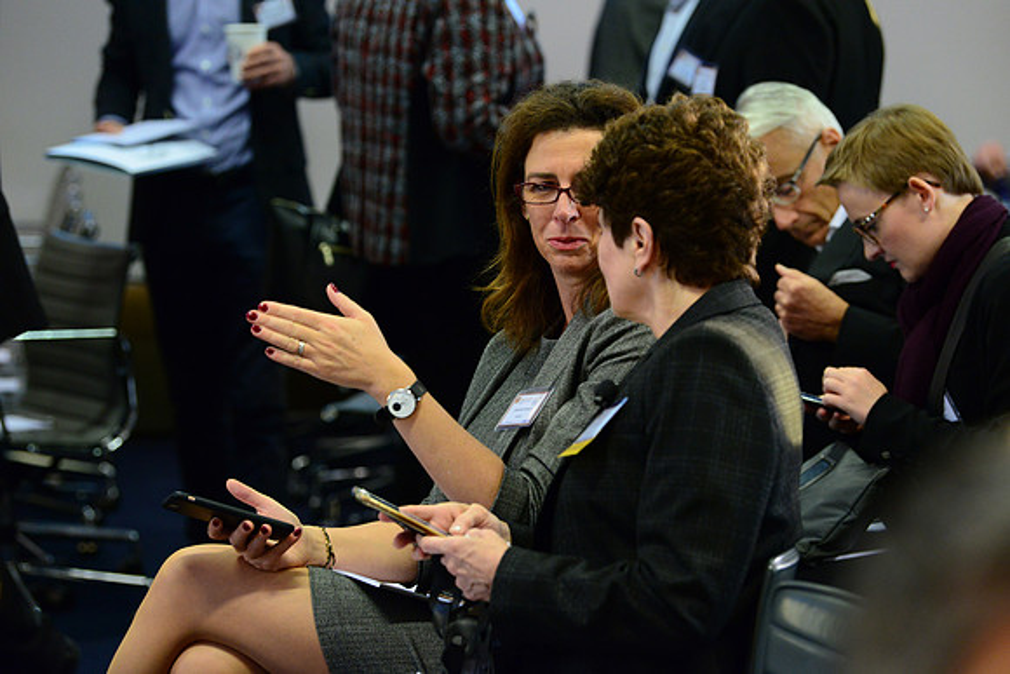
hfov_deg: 16.8
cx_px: 505
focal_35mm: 122
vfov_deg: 11.2
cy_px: 337
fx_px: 3423
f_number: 4
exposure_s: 1/160
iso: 3200
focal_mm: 122
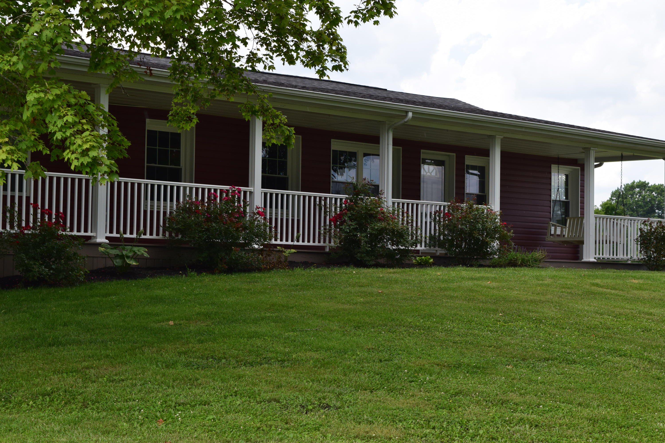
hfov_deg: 24.6
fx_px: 1524
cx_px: 332
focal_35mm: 82
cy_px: 222
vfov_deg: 16.6
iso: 400
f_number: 11
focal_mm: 55
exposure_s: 1/400
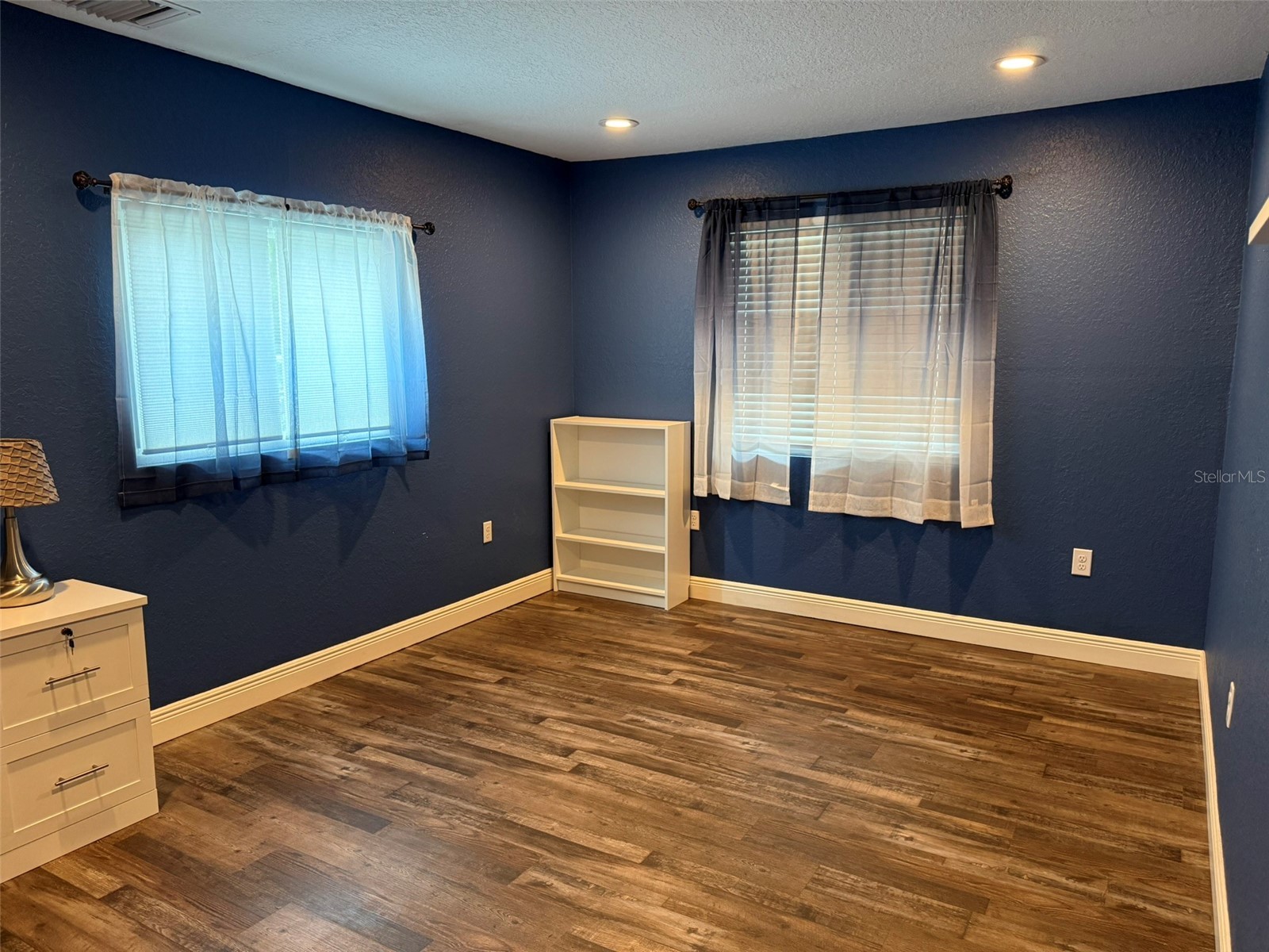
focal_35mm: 24
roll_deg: +0.0
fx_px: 880
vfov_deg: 56.8
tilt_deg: -8.1
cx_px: 634
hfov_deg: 71.6
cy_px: 476
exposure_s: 1/60
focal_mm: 6.76
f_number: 1.78
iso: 320
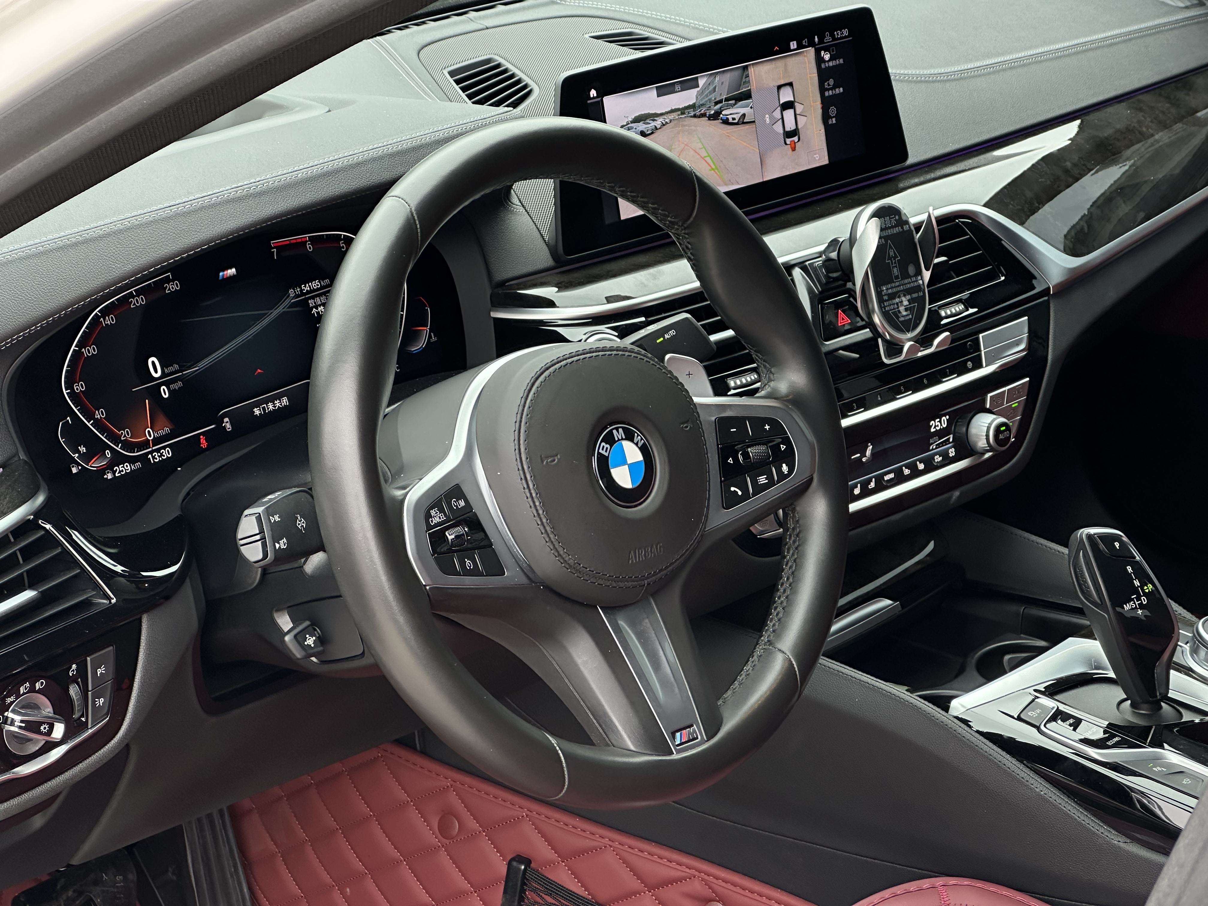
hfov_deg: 25.3
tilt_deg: -21.0
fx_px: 2687
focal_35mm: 77
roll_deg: +0.9
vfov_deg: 19.1
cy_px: 453
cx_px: 604
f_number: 2.8
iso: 100
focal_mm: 9
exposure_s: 1/99
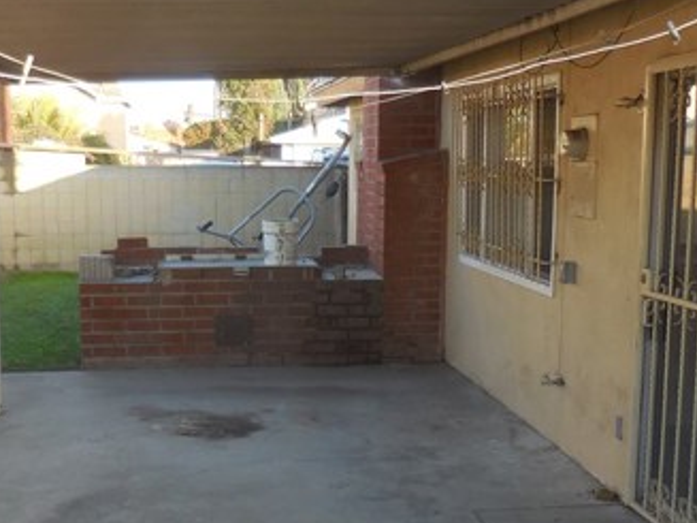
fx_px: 986
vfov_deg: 29.6
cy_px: 318
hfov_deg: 38.8
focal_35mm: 49
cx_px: 298
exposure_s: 1/200
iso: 125
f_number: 3.3
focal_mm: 4.5
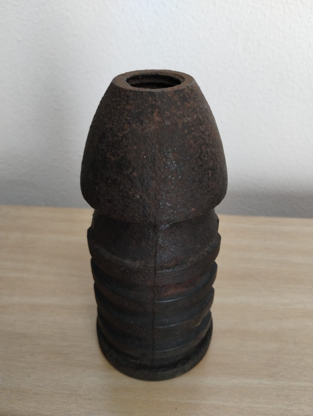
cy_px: 208
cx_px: 156
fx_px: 337
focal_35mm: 28
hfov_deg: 49.9
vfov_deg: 63.4
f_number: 1.8
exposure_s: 1/30
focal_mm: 4.27
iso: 438
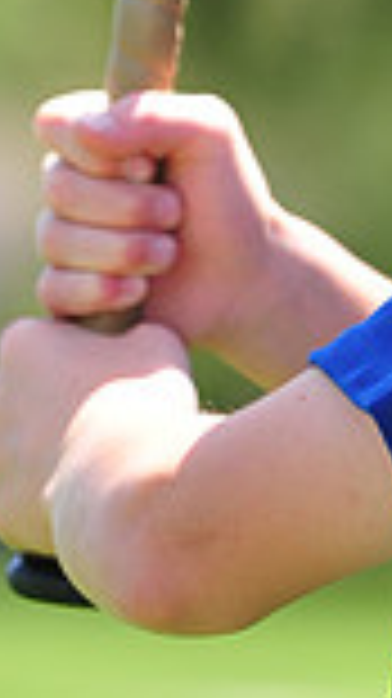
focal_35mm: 785
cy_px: -275
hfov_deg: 1.5
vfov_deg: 2.7
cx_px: 419
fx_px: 14530
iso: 200
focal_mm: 200
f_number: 4.5
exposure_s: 1/400
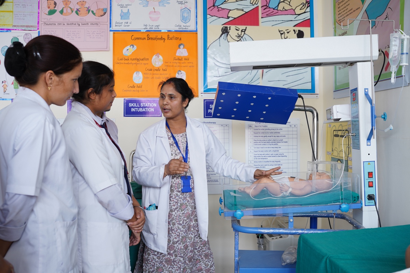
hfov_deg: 54.4
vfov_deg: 37.9
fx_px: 399
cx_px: 205
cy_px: 136
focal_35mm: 35
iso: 200
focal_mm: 35
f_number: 3.5
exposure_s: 1/125
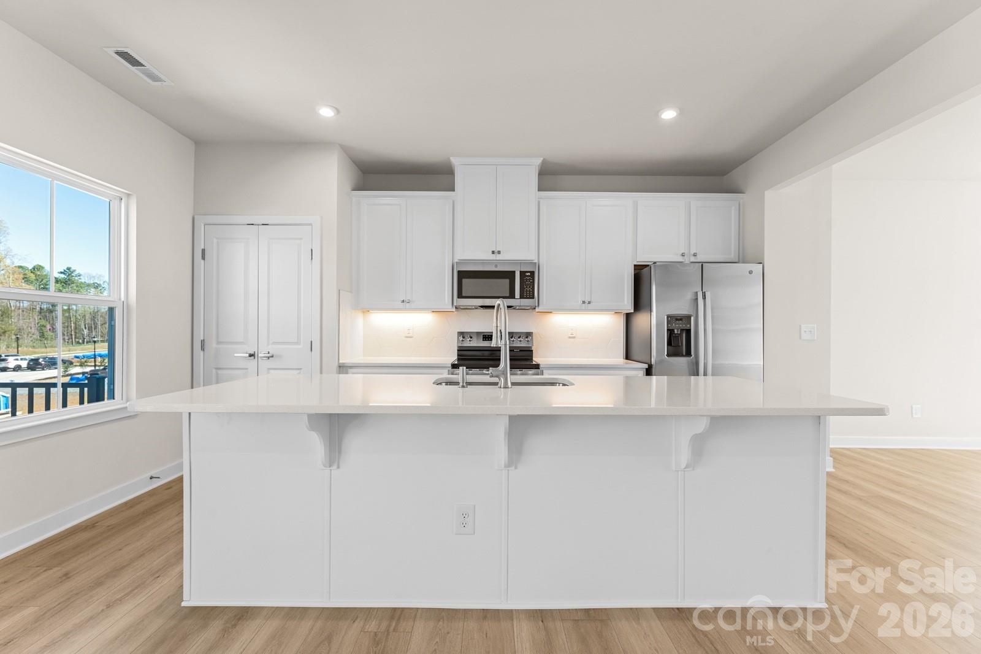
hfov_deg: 98.6
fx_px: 422
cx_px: 490
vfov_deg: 75.5
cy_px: 327
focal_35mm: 16
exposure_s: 1/6
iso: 200
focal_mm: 15.5
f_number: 8
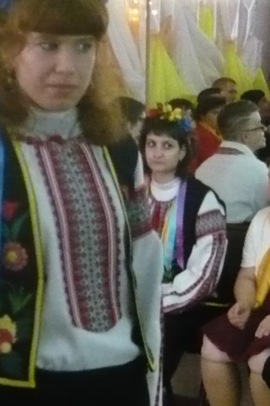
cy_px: 224
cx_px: -45
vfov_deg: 16.1
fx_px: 1429
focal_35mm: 127
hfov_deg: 10.6
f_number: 2.8
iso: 800
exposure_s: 1/40
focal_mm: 5.5
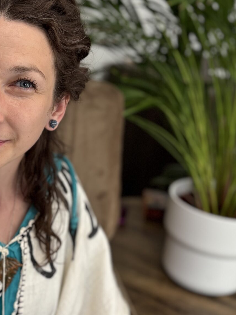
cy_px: 184
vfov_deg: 33.2
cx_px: -21
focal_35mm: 58
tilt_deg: -25.6
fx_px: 527
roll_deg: -4.1
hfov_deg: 23.7
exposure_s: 1/107
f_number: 1.6
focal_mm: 5.96
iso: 125
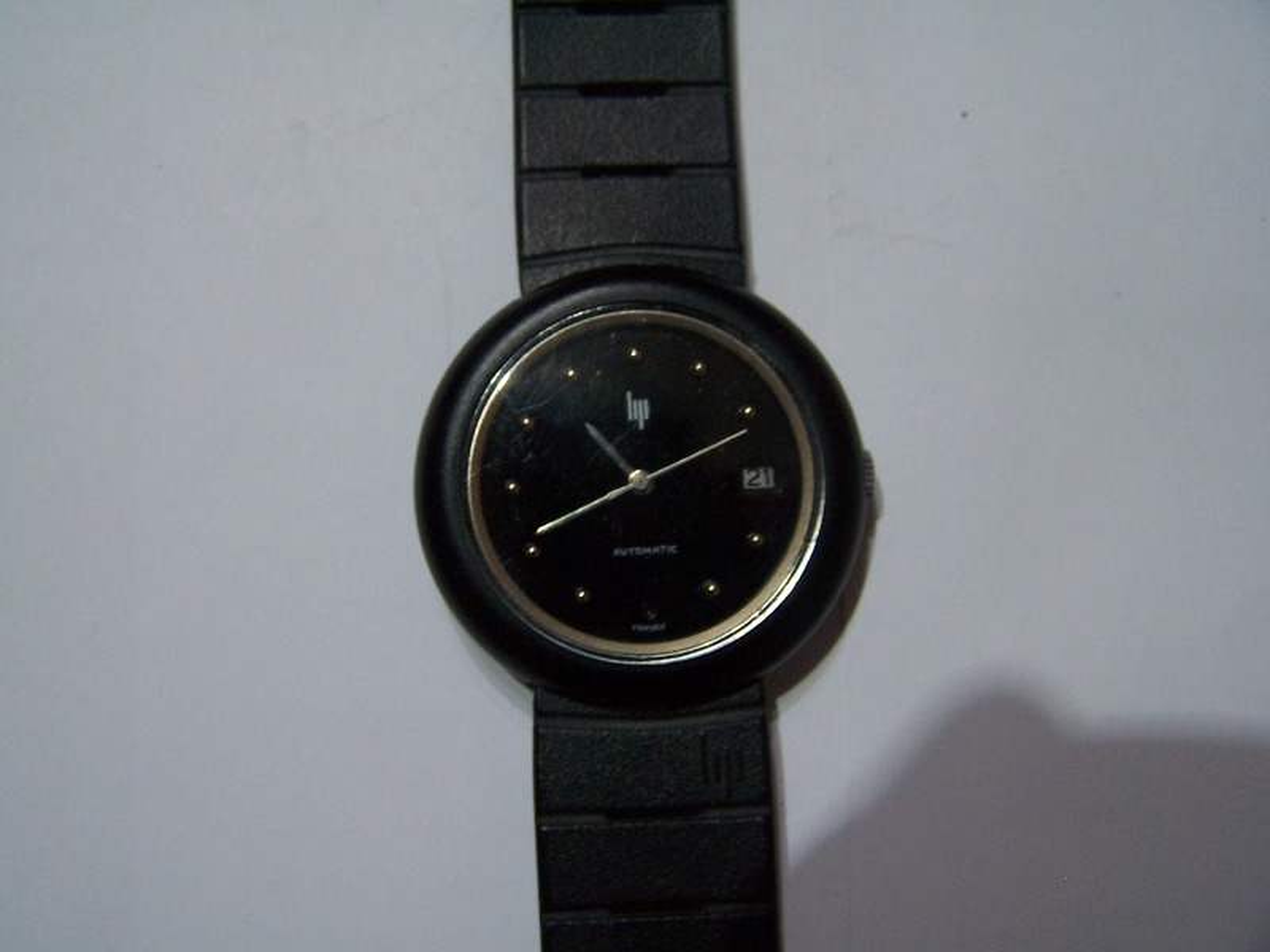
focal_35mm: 38
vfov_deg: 37.7
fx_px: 1394
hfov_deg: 49.0
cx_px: 635
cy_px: 476
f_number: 2.8
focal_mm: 6.3
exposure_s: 1/15
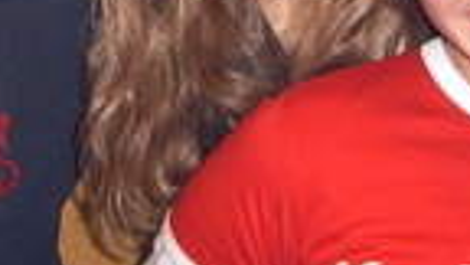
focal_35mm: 125
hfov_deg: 17.1
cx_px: 193
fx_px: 1558
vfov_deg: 9.5
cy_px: -98
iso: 100
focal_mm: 5.8
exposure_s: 1/30
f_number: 2.8
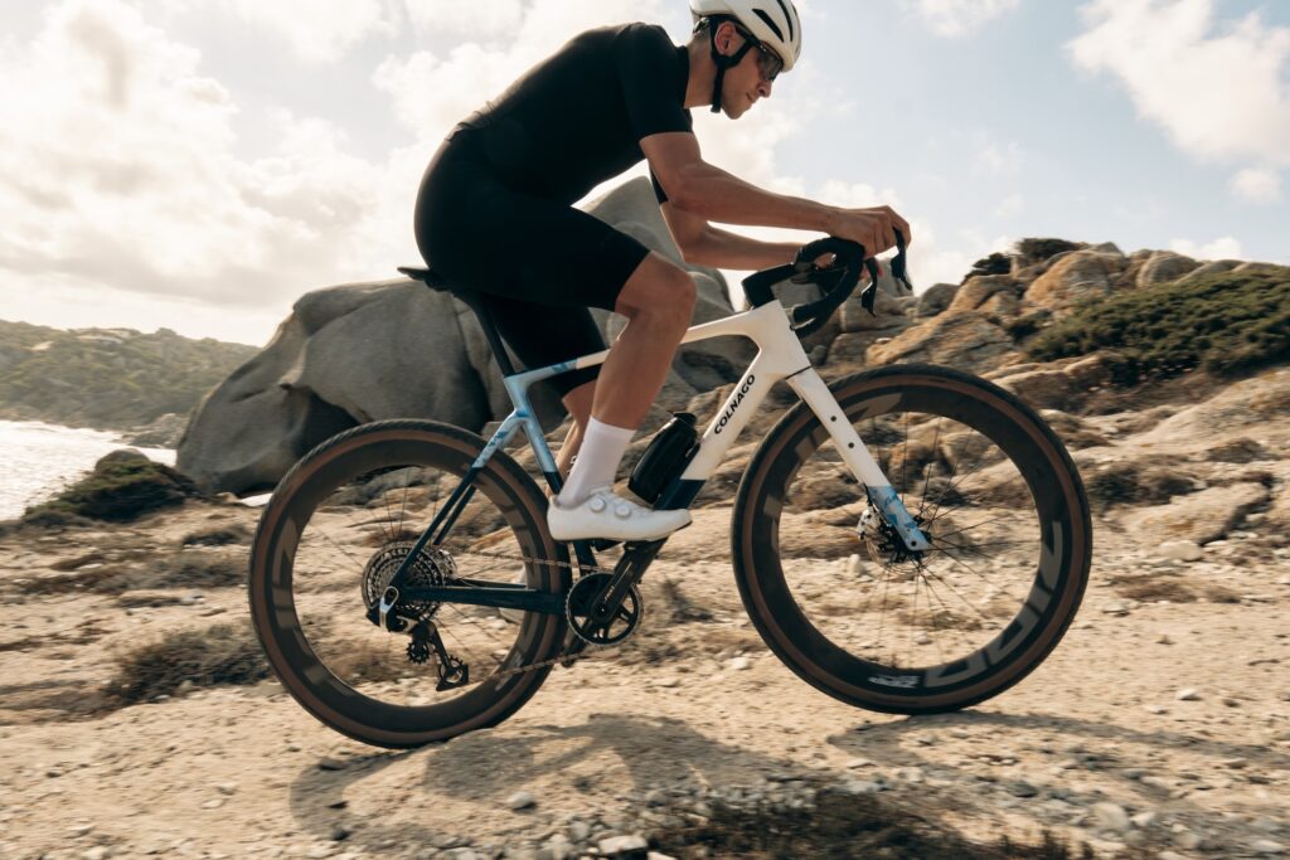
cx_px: 645
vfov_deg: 53.1
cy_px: 430
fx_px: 860
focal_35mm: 24
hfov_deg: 73.7
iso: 160
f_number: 11
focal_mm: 16
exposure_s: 1/160
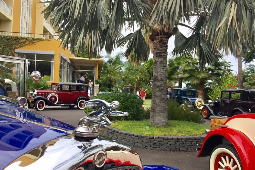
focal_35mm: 31
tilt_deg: +0.6
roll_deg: -3.4
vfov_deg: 42.3
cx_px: 129
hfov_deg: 60.3
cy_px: 91
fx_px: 220
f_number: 2.2
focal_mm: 4.15
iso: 32
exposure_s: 1/860
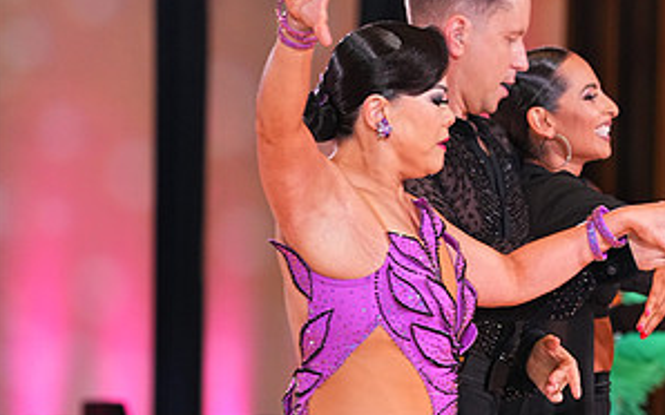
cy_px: 495
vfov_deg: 4.4
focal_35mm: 300
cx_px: 409
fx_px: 5435
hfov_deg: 7.0
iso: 2000
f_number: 4.5
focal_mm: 151
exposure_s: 1/200
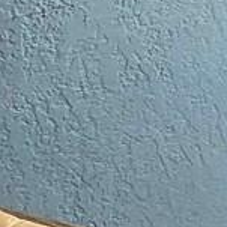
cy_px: -119
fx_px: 905
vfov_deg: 13.4
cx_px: 888
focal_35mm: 122
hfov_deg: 8.3
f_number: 2.2
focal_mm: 2.2
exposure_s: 1/77.5
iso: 125
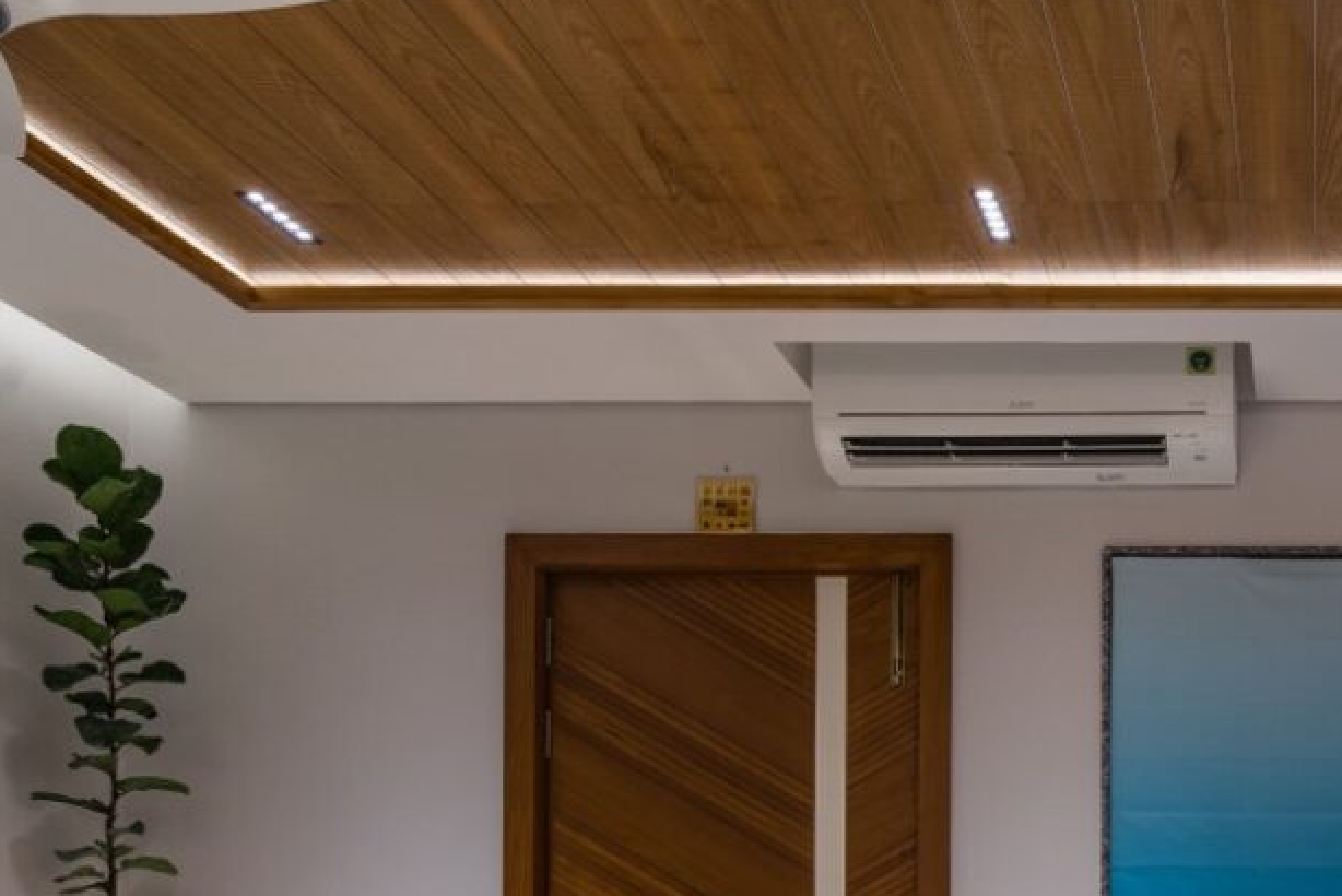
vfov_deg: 29.6
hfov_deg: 42.3
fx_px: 1492
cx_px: 1322
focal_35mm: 40
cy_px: 1022
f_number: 9
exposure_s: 1/2
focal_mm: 16
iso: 100
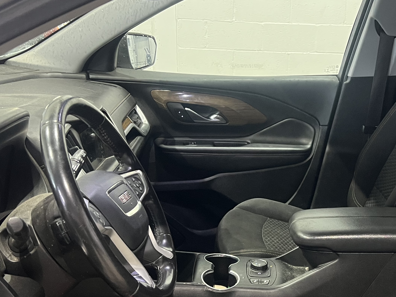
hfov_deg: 37.6
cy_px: 200
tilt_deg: -21.1
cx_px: 274
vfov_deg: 28.9
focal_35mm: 50
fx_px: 572
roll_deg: -1.8
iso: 400
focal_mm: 5.7
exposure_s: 1/60
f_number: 1.5
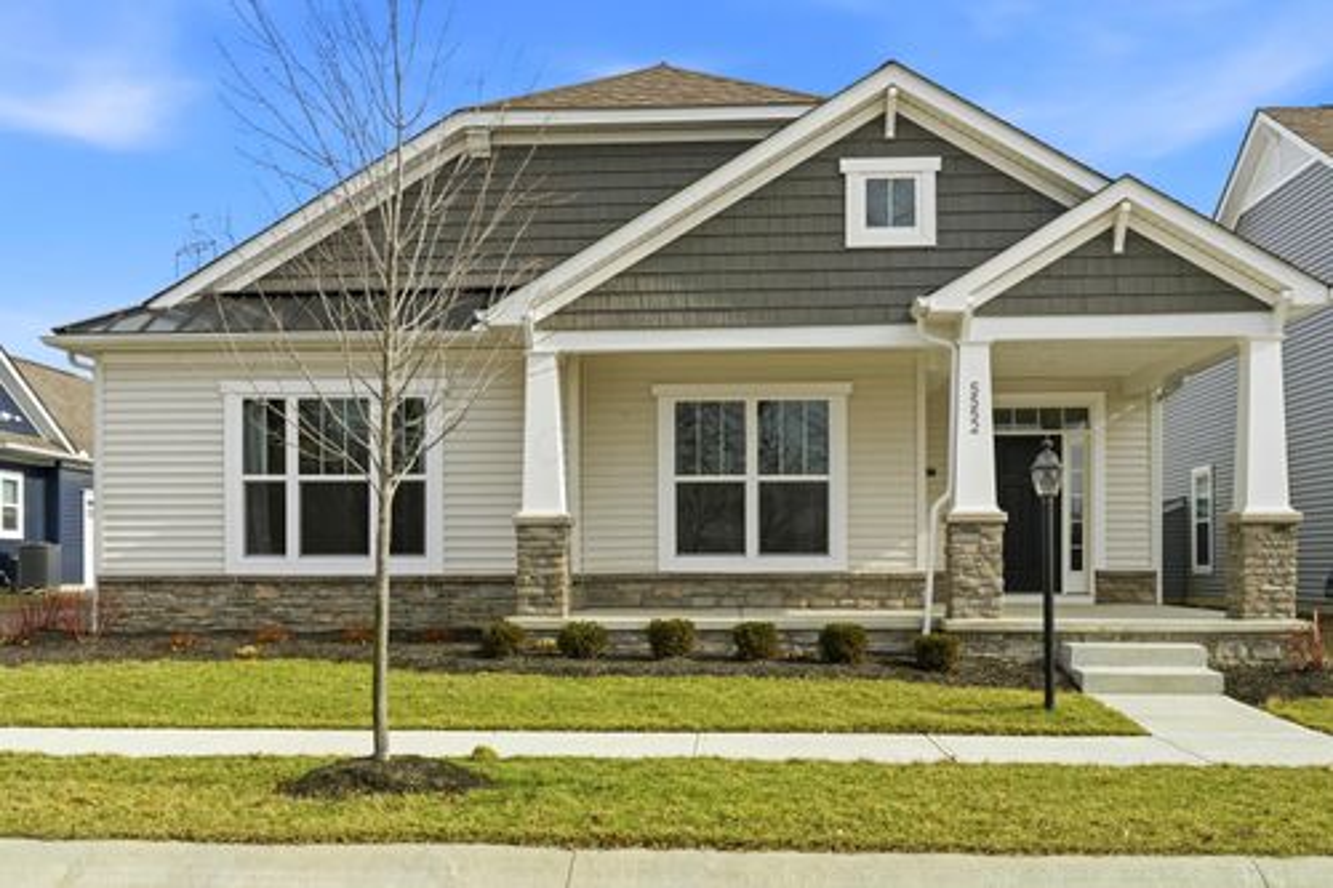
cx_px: 666
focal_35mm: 35
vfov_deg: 37.8
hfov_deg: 54.5
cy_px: 444
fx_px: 1295
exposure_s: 1/1000
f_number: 10
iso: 400
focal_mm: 35
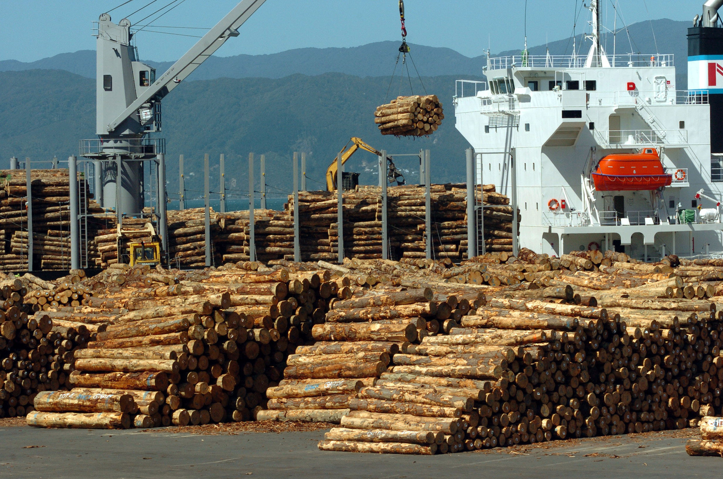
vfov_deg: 7.0
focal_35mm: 195
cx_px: 362
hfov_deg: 10.6
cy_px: 240
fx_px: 3908
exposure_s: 1/640
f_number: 13
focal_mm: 130
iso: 320
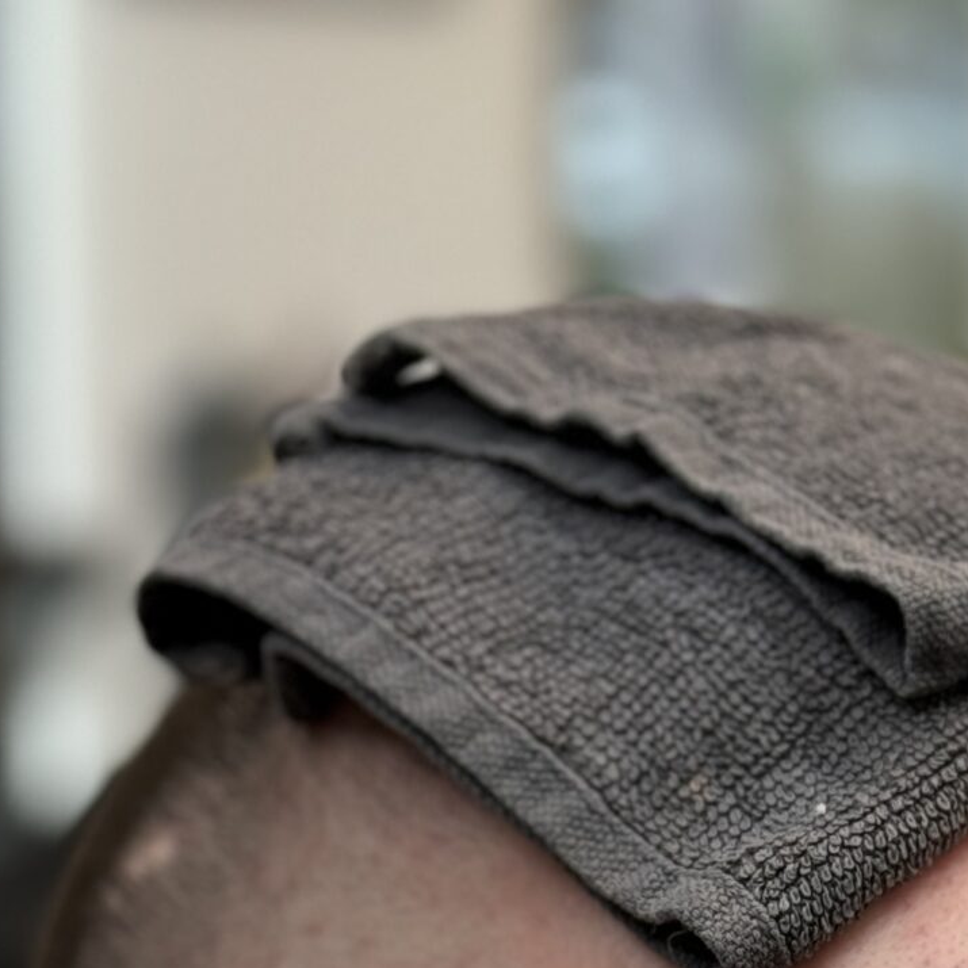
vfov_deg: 11.3
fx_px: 4809
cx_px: 959
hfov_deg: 11.4
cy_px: 1191
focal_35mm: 152
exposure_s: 1/60
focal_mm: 6.76
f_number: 1.78
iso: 100
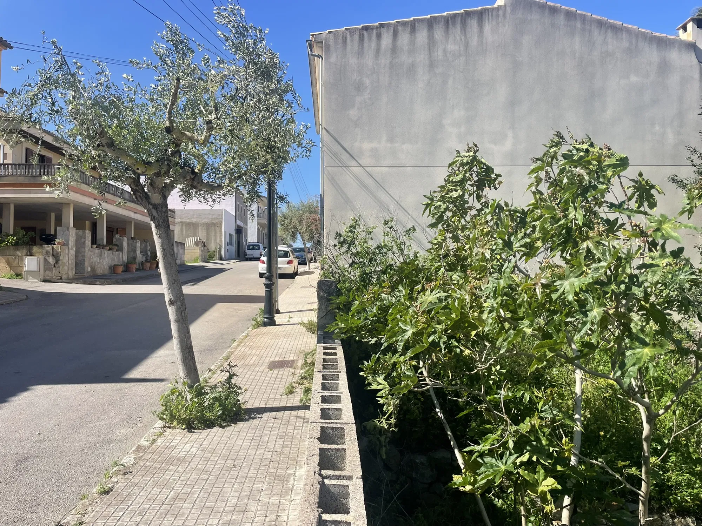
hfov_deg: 67.3
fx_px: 527
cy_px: 263
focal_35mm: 26
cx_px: 351
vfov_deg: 53.1
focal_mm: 4.2
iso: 32
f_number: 1.6
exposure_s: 1/2618
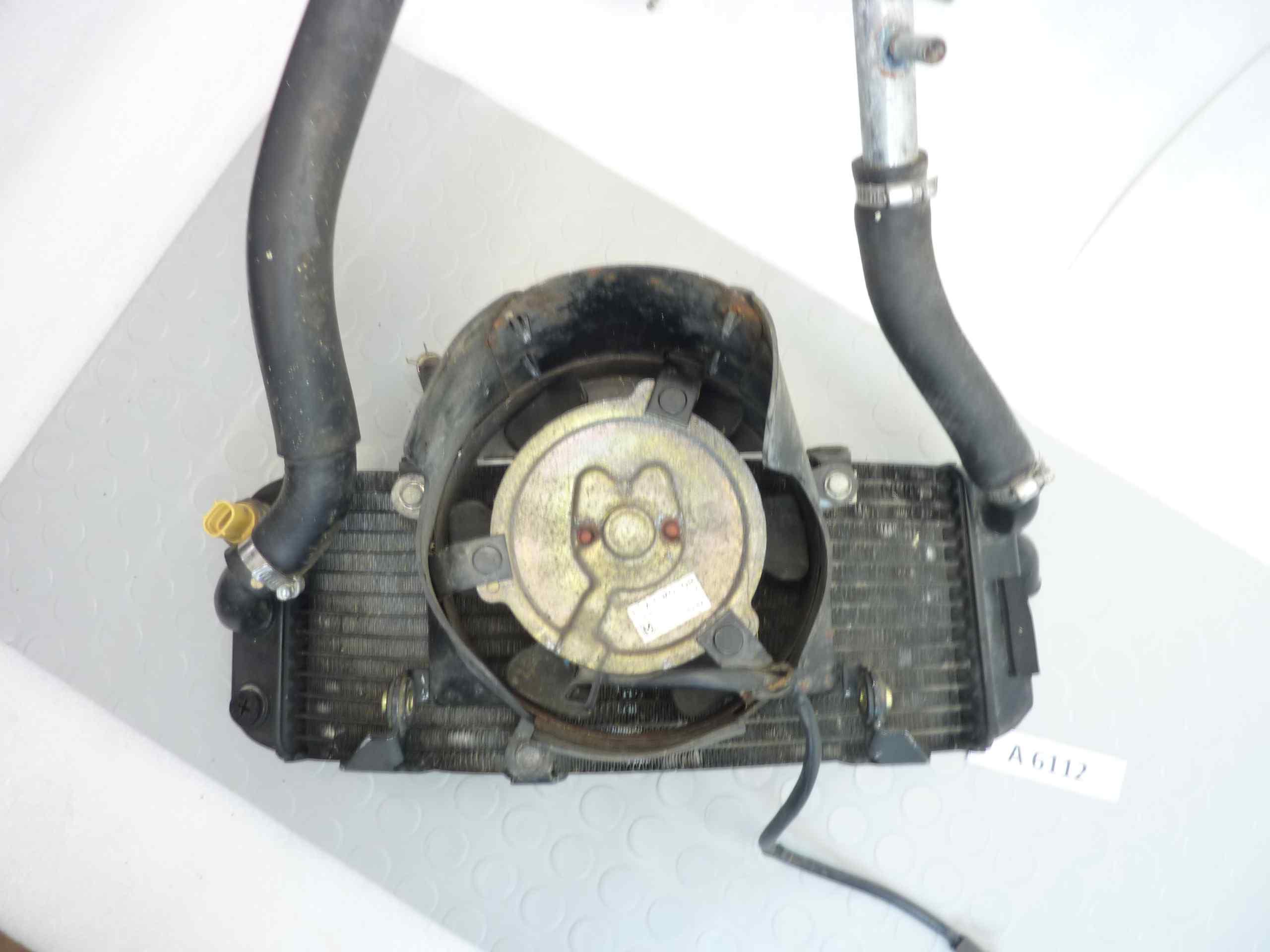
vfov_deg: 54.9
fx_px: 917
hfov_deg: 69.4
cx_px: 635
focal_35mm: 25
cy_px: 476
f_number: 3.3
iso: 125
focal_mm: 4.1
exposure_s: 1/8
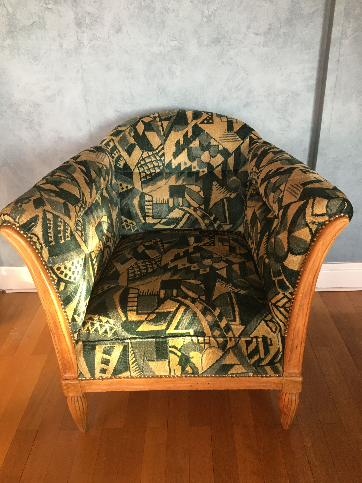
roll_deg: +2.0
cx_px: 181
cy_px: 242
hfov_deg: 48.2
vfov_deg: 61.7
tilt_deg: -27.7
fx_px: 404
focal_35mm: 29
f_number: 2.2
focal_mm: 4.15
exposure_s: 1/33
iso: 64
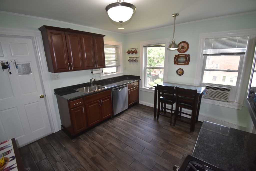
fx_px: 107
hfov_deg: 100.4
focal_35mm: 15
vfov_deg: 77.3
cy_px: 86
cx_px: 128
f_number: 5.6
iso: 800
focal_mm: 10
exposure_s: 1/125
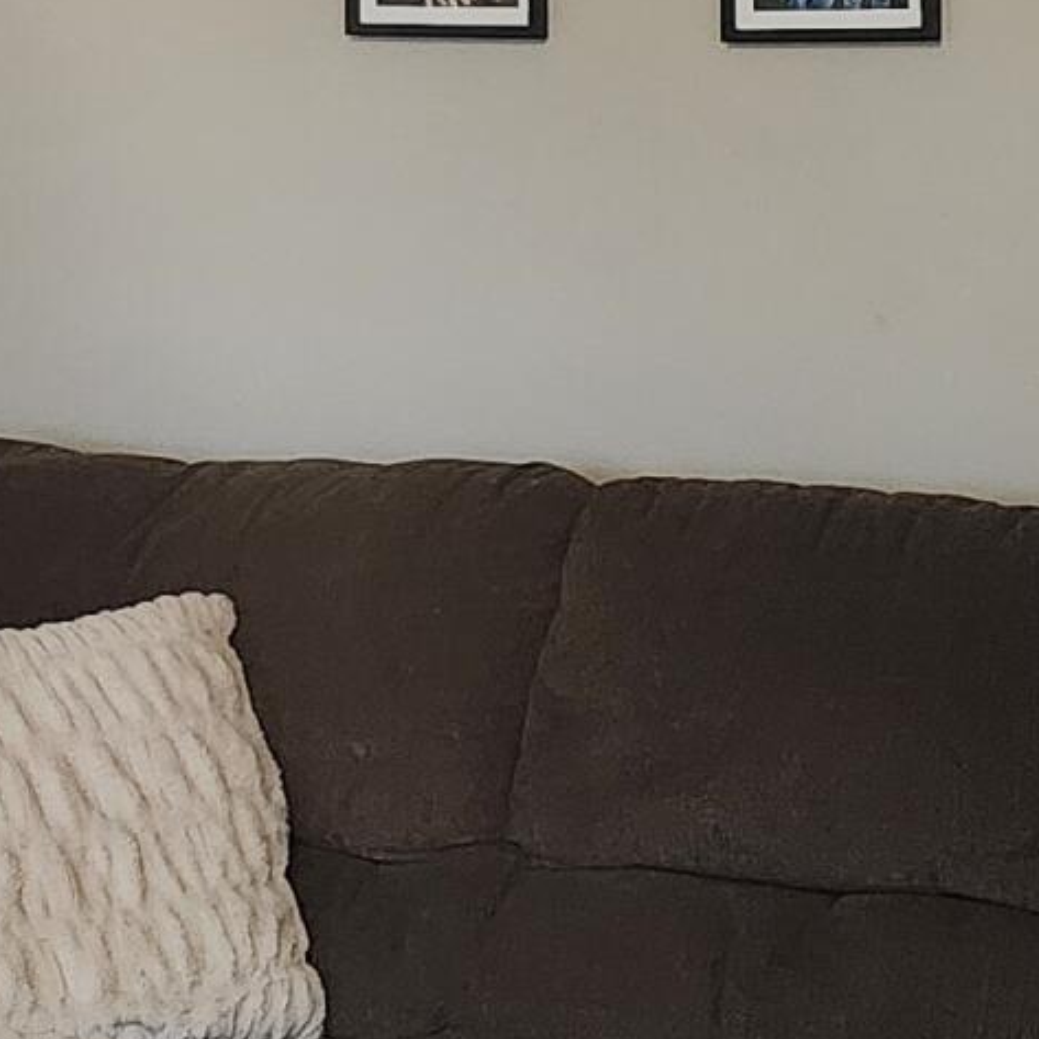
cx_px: 417
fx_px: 4381
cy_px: -4
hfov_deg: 13.5
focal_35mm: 129
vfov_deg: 13.3
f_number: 1.8
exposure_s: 1/60
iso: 640
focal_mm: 6.4
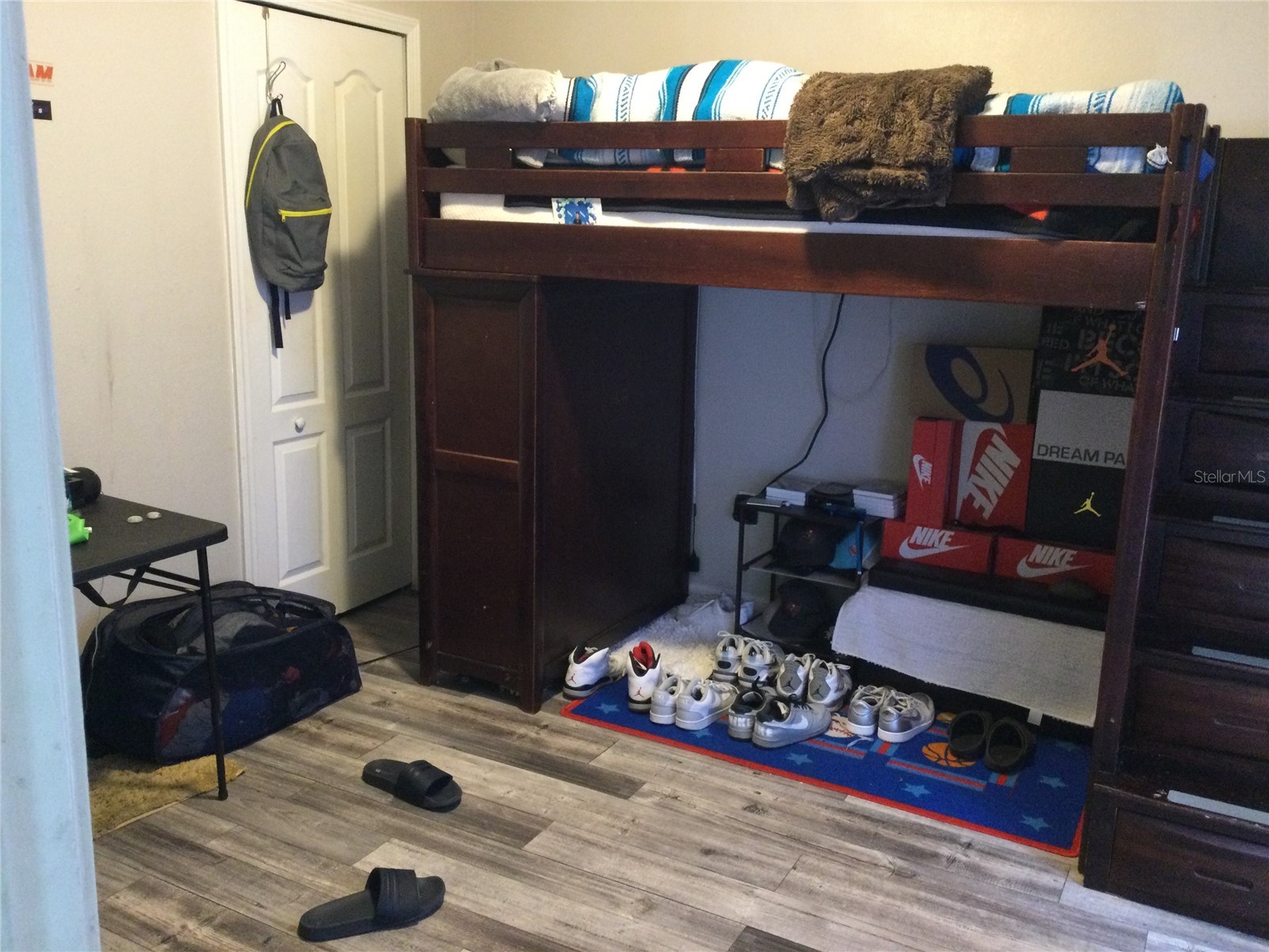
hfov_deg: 58.4
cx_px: 634
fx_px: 1136
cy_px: 476
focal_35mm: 31
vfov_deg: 45.4
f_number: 2.4
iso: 200
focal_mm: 3.3
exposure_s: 1/17
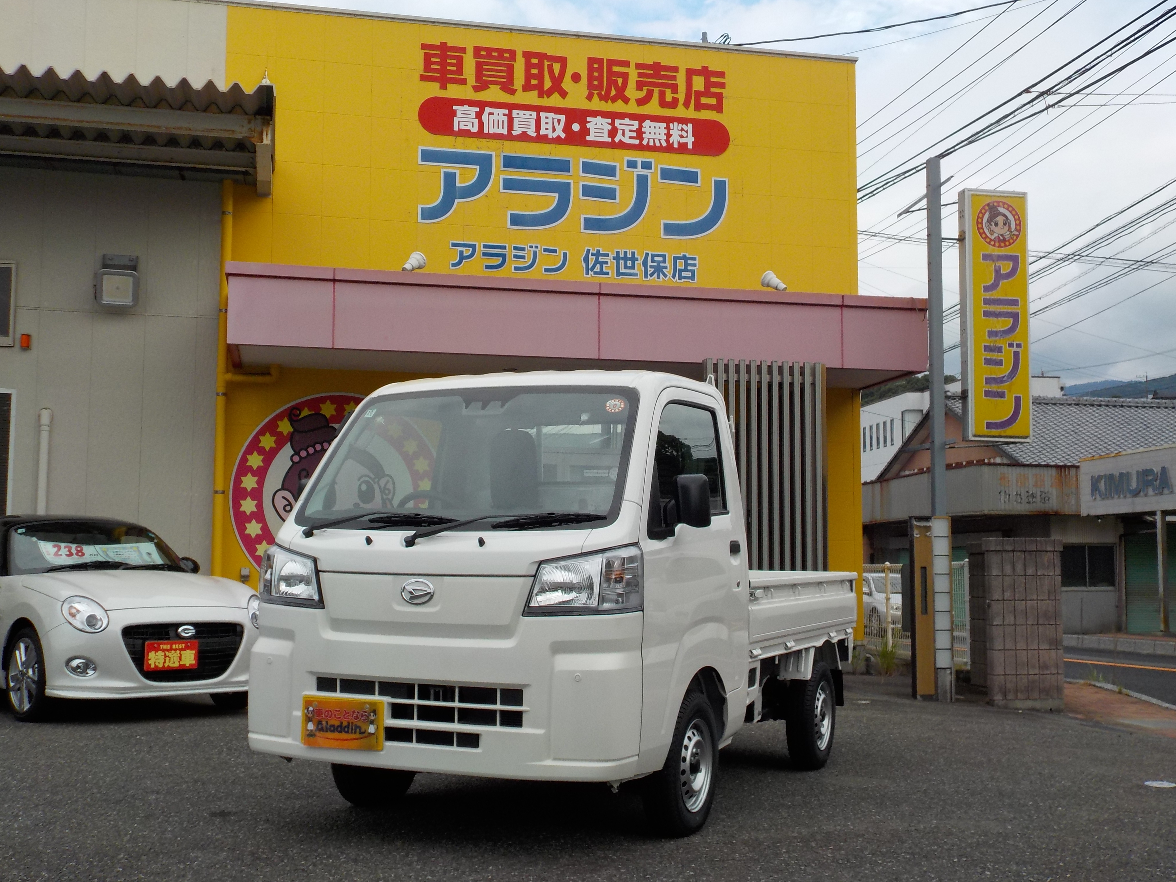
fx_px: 1291
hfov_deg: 49.0
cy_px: 441
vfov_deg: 37.7
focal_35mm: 38
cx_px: 588
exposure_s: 1/640
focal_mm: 5.2
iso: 125
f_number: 3.7
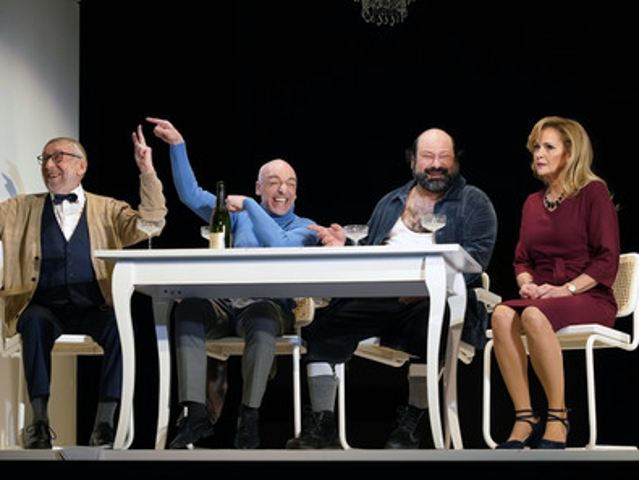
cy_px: 241
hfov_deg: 19.1
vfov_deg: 14.4
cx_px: 295
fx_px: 1903
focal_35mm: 103
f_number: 5.6
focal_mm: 94
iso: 3200
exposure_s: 1/320
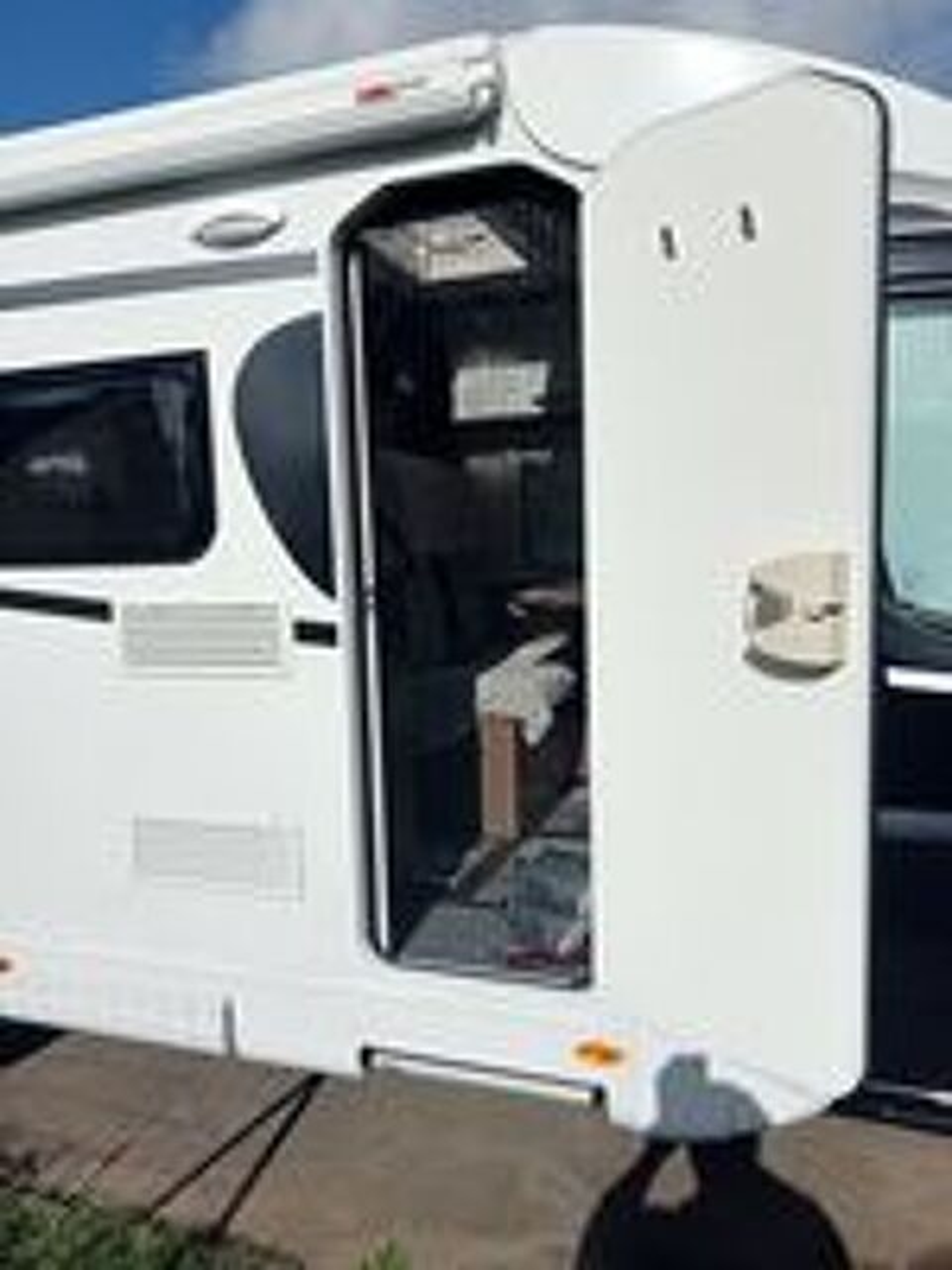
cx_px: 476
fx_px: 1027
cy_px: 635
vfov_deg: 63.4
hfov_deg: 49.7
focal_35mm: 28
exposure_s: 1/2717
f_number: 2.2
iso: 104
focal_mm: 3.46
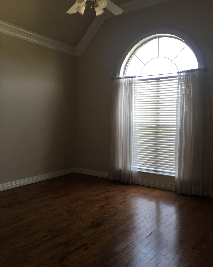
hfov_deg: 47.1
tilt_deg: +1.3
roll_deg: -0.5
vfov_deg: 57.1
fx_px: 244
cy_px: 122
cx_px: 109
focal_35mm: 31
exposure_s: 1/60
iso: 32
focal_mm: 4.15
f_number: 2.2
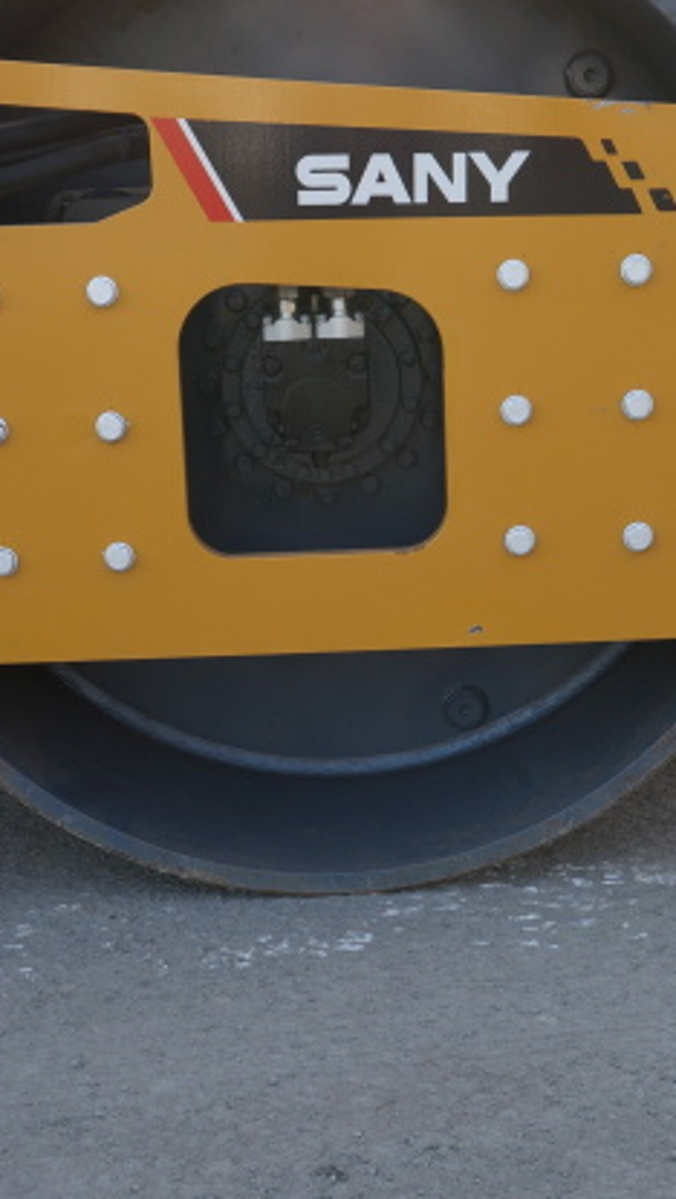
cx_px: 350
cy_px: 633
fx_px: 2092
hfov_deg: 18.4
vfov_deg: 32.0
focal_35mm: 66
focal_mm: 29
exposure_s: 1/160
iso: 200
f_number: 6.3
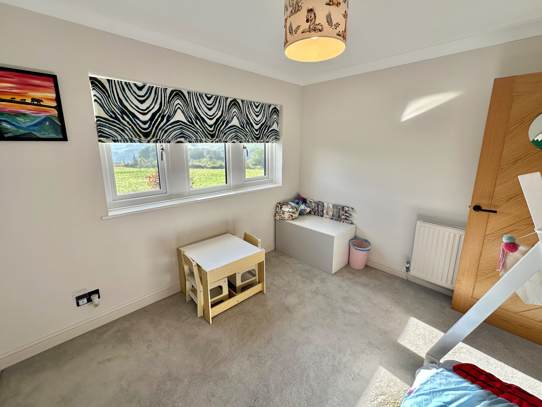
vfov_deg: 81.7
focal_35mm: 15
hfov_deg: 98.2
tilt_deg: -12.1
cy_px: 193
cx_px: 268
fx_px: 235
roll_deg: +0.2
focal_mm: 2.22
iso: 40
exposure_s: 1/253
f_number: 2.2
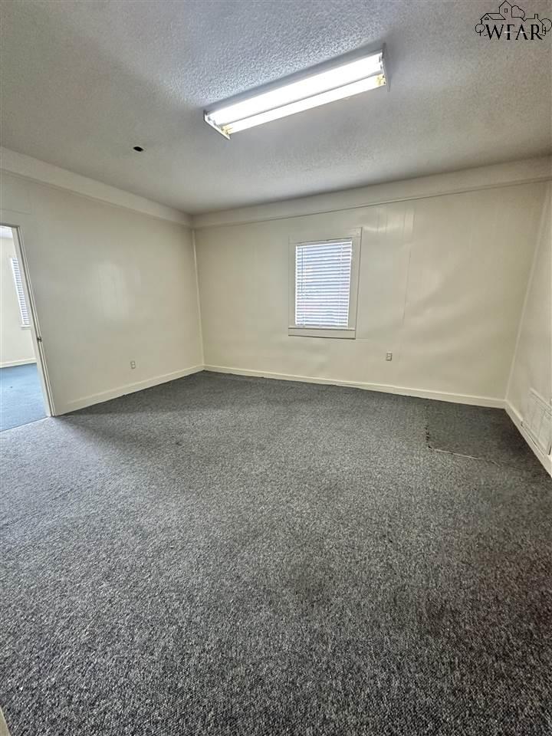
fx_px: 298
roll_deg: +0.2
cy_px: 368
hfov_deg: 85.7
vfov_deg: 102.1
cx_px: 276
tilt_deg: -11.6
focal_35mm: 14
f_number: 2.2
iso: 320
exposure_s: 1/60
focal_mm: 2.22
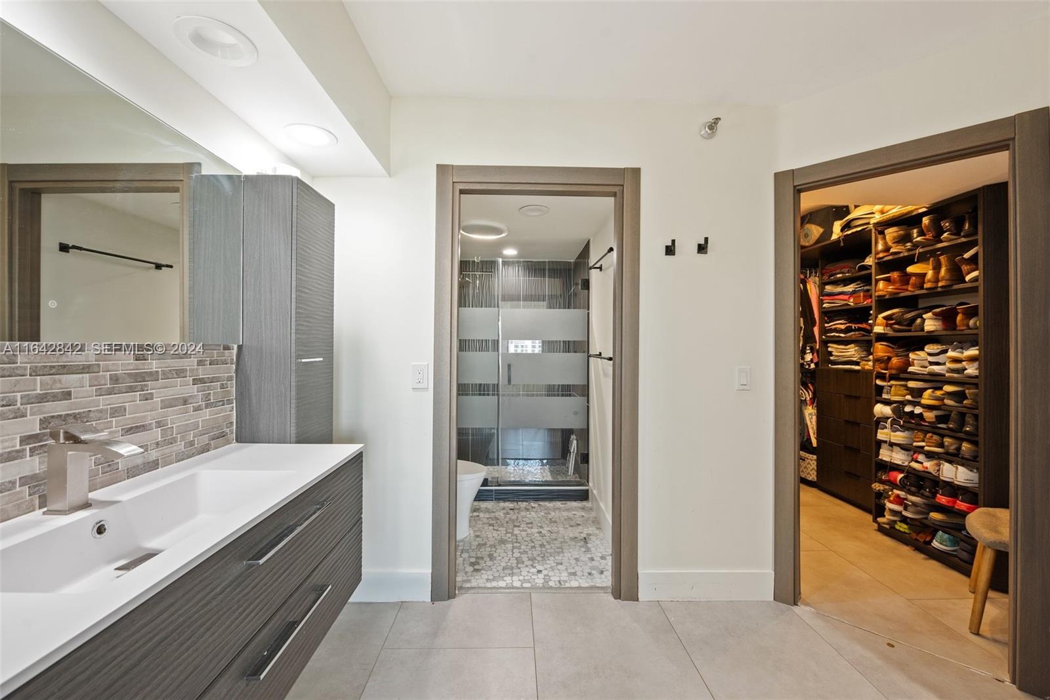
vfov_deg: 81.2
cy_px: 350
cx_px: 525
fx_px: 408
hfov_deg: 104.2
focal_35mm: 14
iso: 1400
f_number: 8
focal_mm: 14
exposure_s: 1/13
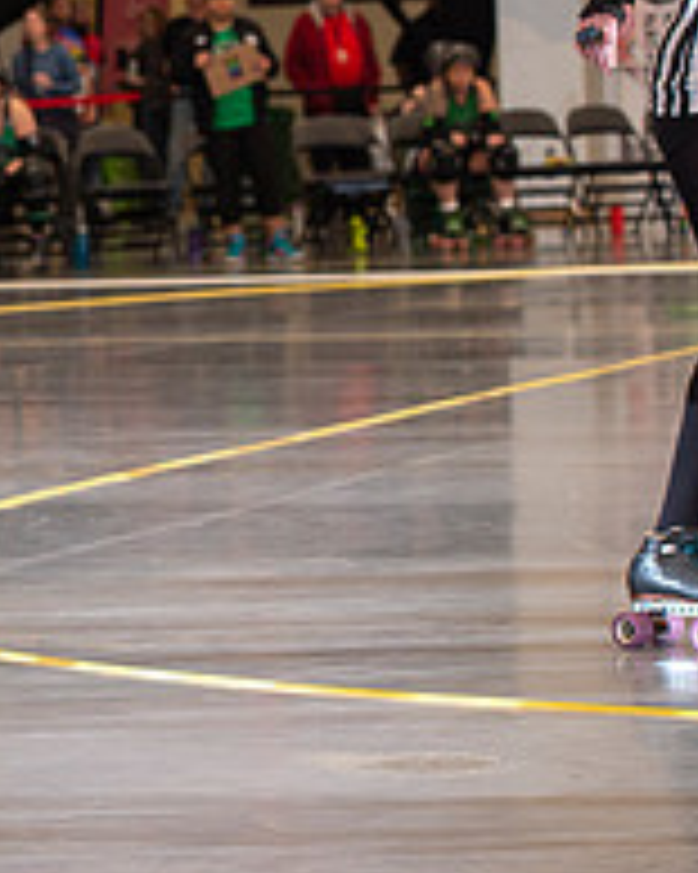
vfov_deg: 8.4
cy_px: 241
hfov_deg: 6.6
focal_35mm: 230
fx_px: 5944
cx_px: -581
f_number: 5.6
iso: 640
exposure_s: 1/160
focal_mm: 82
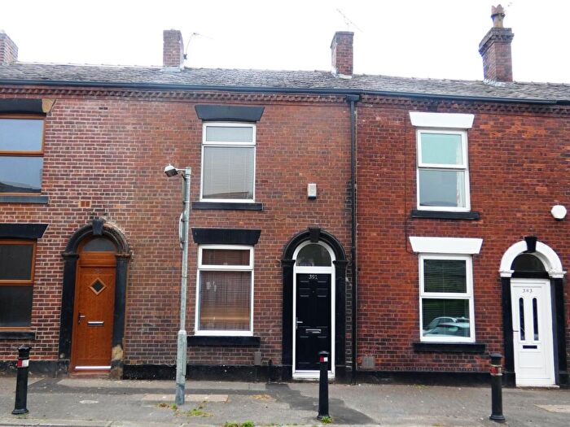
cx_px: 285
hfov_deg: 51.4
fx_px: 593
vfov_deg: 39.7
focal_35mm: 36
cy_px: 214
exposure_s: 1/200
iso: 80
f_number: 3.5
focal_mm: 6.5
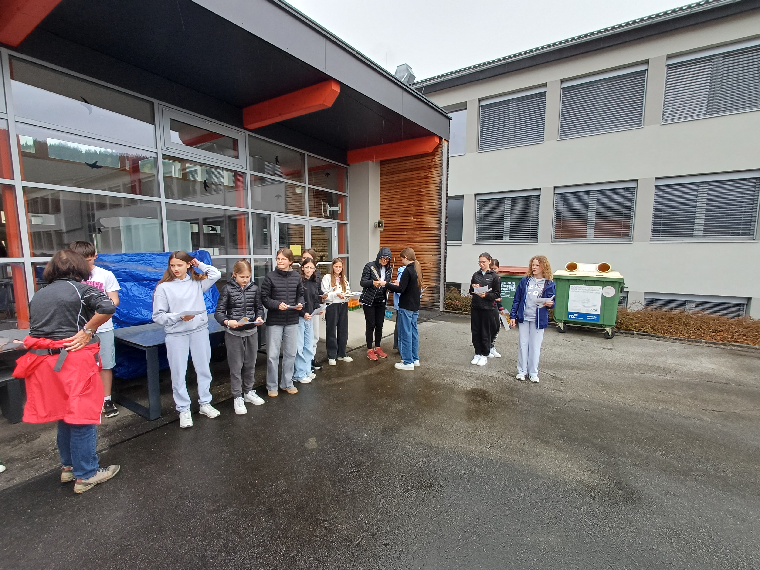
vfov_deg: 78.1
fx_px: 351
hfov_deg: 94.5
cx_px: 380
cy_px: 285
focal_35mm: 16
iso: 40
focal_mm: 1.64
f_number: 2.2
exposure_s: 1/196
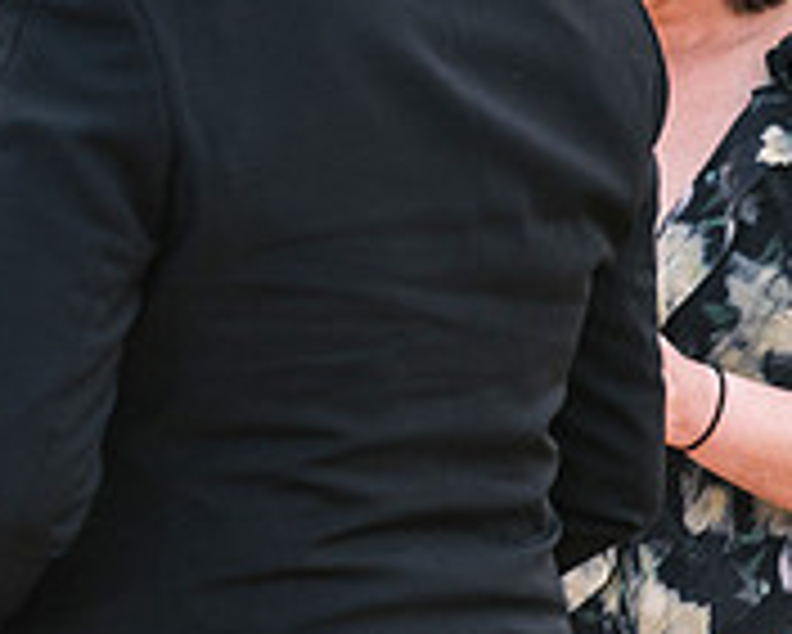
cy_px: 169
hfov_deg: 3.1
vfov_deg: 2.5
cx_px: -450
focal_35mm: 626
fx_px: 14682
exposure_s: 1/900
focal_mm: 134.4
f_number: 2.8
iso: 400
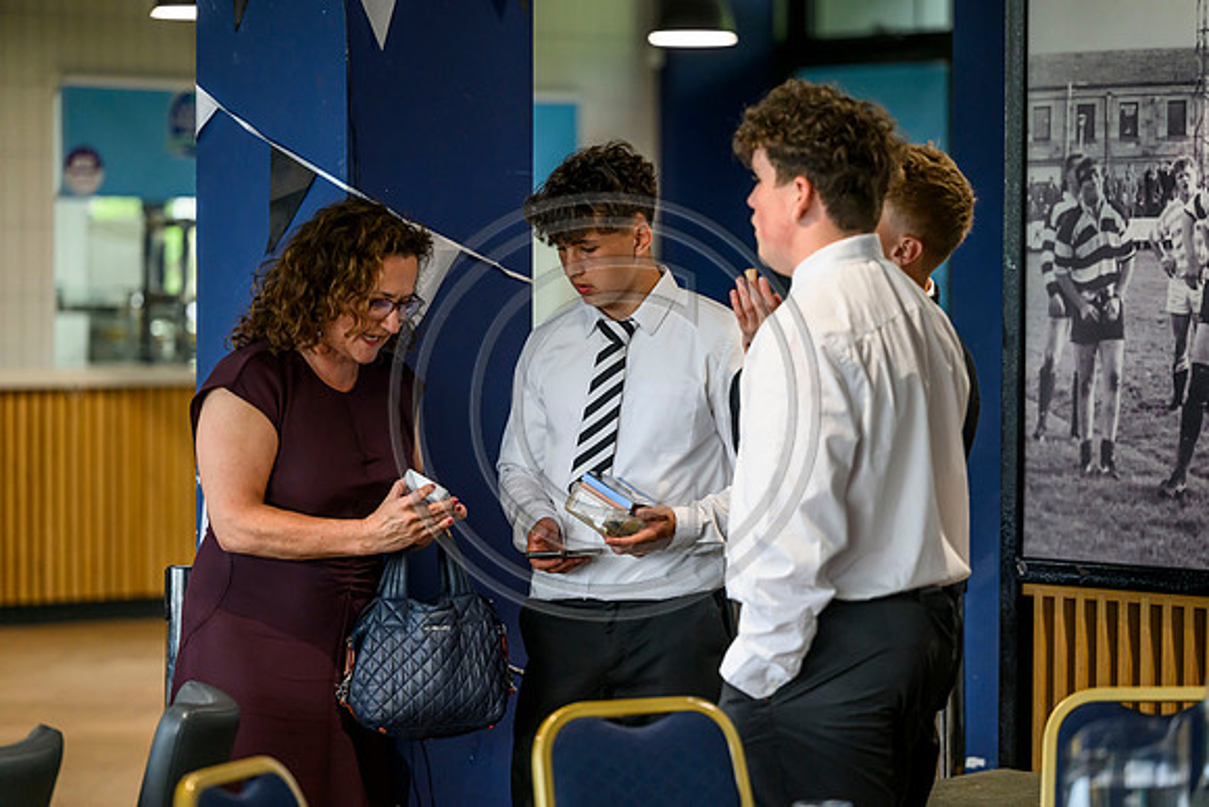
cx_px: 604
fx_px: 4199
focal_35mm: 125
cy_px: 404
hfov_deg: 16.4
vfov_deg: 11.0
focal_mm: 125
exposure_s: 1/500
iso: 1600
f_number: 2.8
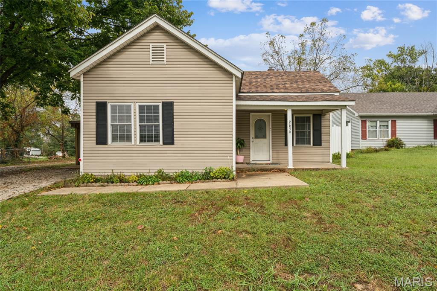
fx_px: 232
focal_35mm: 19
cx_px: 218
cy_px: 146
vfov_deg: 64.2
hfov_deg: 86.6
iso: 100
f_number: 22
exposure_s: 1/15
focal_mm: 19.1
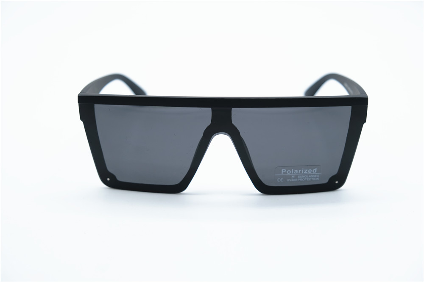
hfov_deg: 36.9
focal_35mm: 54
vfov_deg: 25.0
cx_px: 212
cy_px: 141
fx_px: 636
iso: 160
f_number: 4.5
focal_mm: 35.8
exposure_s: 1/210
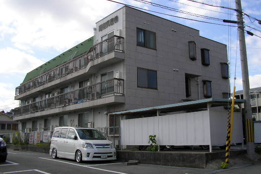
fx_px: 290
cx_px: 131
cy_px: 79
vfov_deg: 33.4
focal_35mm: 40
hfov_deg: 48.4
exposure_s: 1/485
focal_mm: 5.8
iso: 50
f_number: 4.1
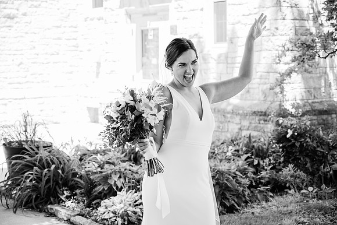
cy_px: 112
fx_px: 655
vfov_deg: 19.4
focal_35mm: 70
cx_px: 168
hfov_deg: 28.9
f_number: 4
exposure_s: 1/320
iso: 320
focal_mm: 70
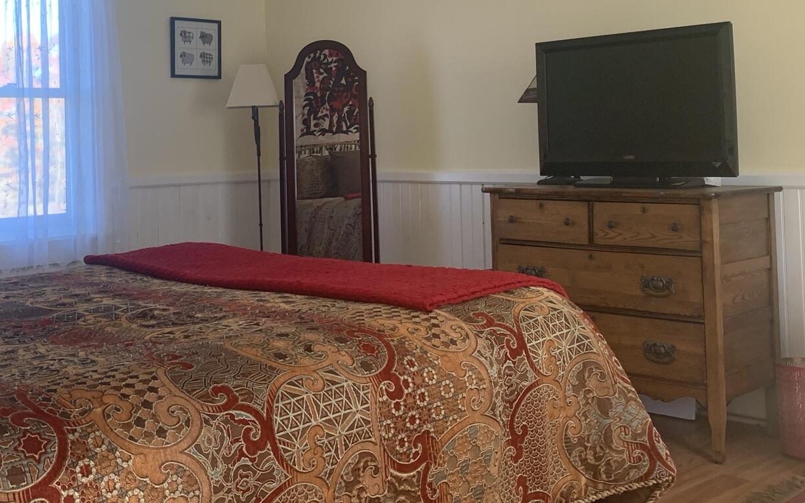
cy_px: 106
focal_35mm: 46
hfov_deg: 43.3
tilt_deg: +3.0
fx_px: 1009
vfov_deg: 27.5
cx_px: 321
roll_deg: +2.3
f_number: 1.8
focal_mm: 4.25
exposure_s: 1/90
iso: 100
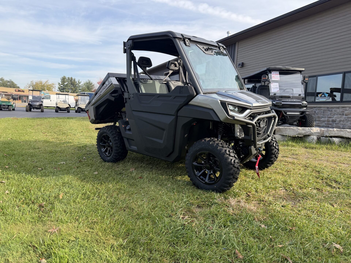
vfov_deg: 56.8
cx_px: 176
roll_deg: -4.6
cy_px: 132
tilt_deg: -4.9
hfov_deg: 71.6
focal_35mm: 24
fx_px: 243
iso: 100
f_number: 1.78
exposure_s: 1/1437
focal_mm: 6.76
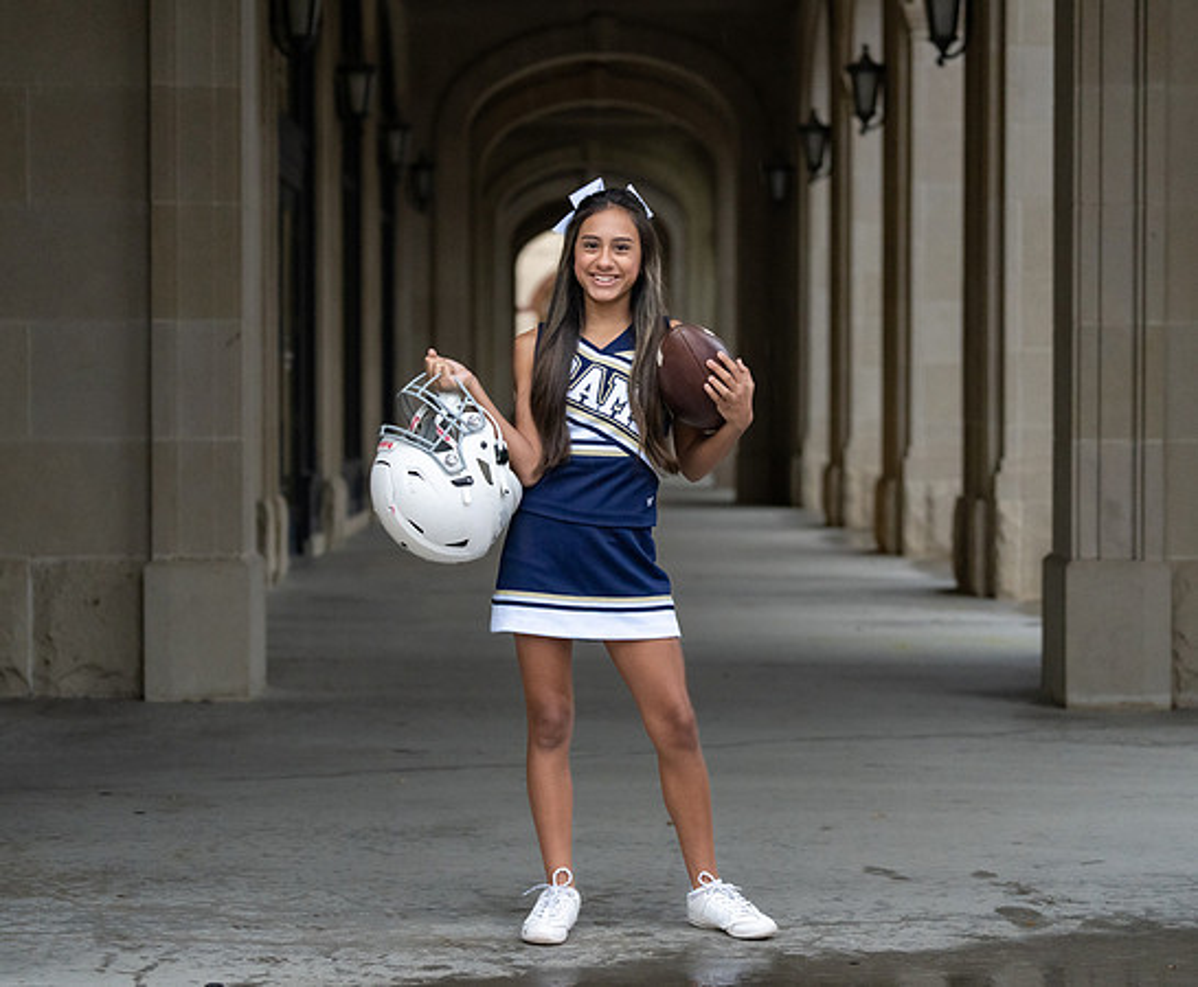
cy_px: 498
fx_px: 2959
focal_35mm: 82
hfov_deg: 22.9
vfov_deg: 18.9
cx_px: 595
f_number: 2.8
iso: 3200
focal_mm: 70
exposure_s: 1/250
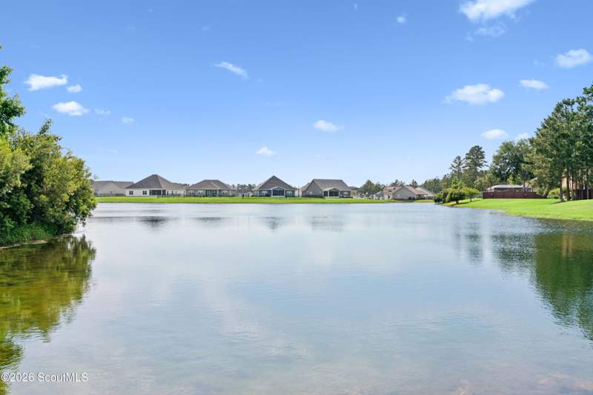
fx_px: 461
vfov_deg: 46.4
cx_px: 296
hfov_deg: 65.5
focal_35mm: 28
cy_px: 198
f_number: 9
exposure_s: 1/1600
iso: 250
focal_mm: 28
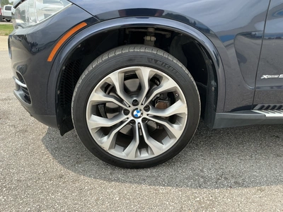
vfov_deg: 49.7
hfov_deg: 63.4
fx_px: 229
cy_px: 106
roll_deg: +1.5
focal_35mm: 28
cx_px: 142
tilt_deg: -19.7
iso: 25
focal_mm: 3
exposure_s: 1/842
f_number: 1.8
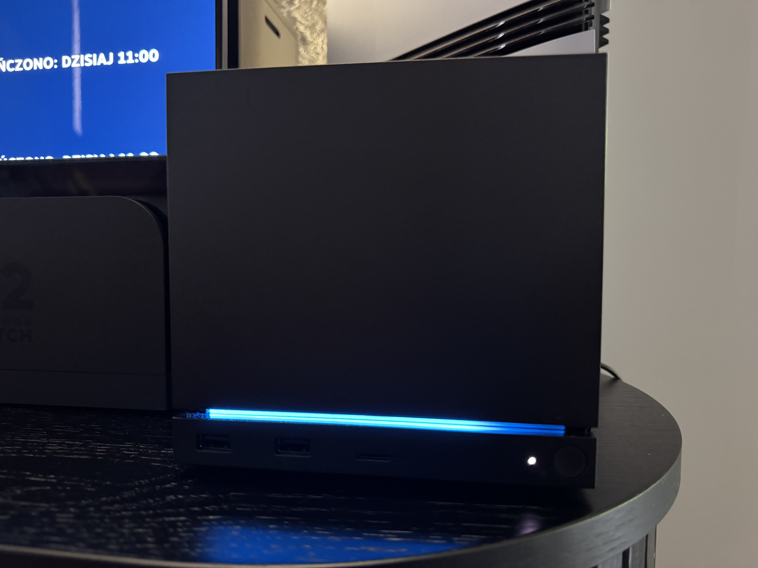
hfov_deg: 71.6
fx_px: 526
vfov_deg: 56.8
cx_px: 379
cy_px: 284
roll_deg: +0.0
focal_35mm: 24
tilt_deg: -2.1
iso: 1250
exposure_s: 1/30
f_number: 1.78
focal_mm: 6.76
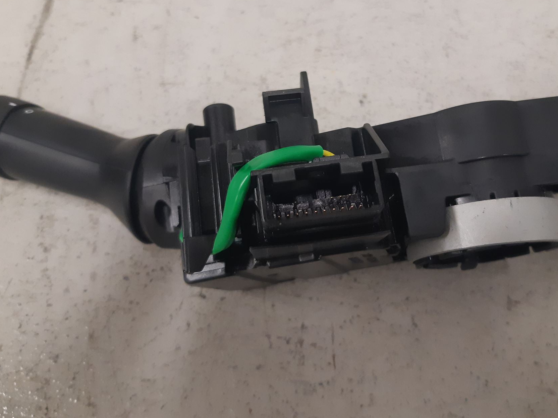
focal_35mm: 32
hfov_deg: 56.5
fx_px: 516
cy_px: 178
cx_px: 325
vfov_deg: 44.0
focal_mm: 3.93
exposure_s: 1/50
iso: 250
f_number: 1.7
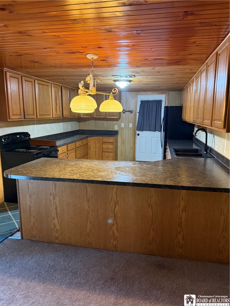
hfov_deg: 56.8
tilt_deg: -8.0
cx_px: 115
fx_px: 213
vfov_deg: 71.6
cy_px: 153
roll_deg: +0.5
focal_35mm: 24
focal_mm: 6.76
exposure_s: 1/60
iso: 640
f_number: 1.78
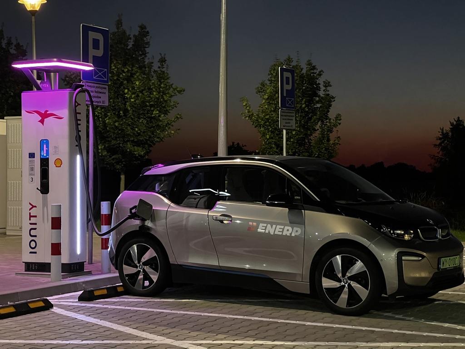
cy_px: 174
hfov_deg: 25.3
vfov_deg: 19.1
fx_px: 1034
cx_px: 232
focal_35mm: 77
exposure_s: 1/25
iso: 1250
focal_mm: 9
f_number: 2.8
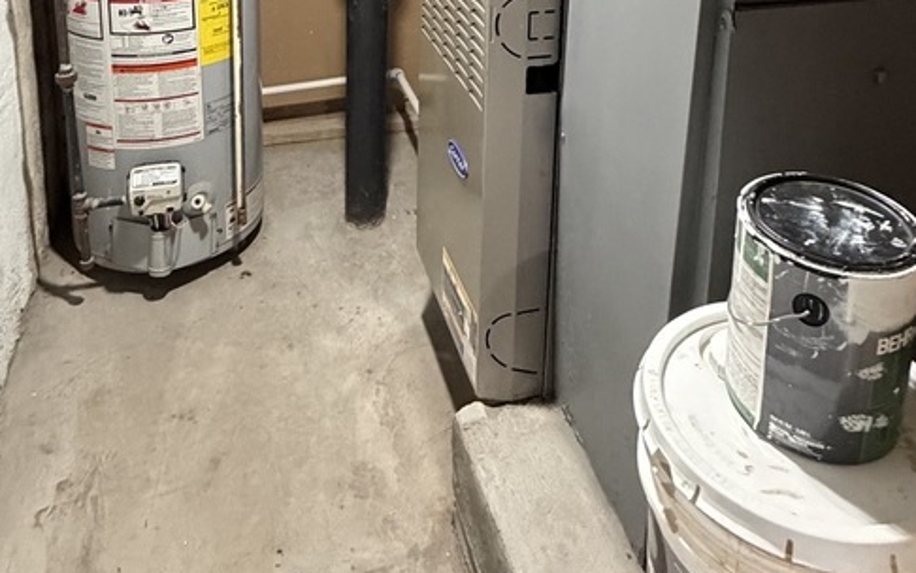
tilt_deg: -10.2
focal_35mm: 33
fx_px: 824
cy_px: -90
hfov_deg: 58.1
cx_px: 481
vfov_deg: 32.6
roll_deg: -2.1
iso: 800
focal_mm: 2.22
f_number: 2.2
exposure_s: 1/60
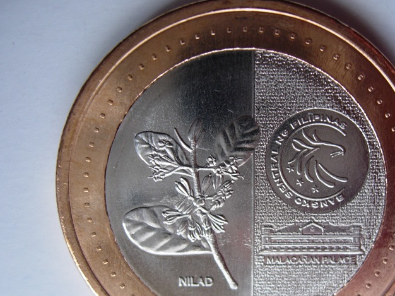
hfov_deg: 36.6
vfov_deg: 28.0
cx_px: 254
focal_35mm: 52
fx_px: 593
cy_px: 174
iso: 64
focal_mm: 7.8
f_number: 2.8
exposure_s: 1/34.8
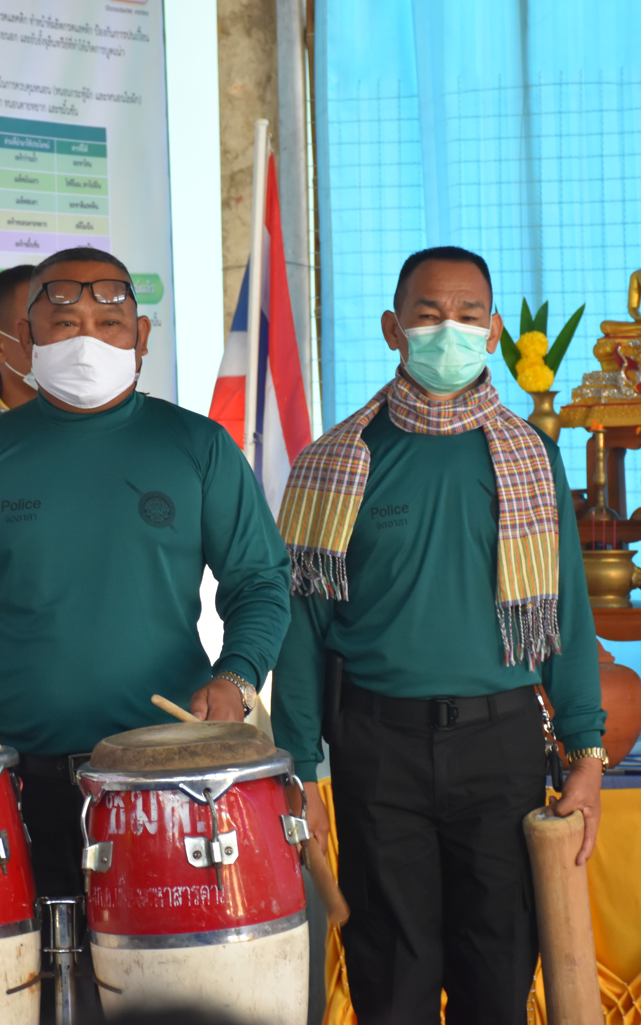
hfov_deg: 8.1
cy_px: 512
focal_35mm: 161
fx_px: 4499
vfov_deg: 13.0
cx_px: 198
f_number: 5
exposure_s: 1/60
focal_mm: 70
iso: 1250
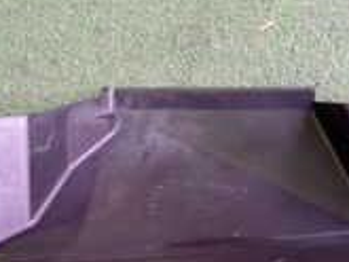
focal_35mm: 109
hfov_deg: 16.6
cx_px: 510
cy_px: 188
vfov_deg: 13.6
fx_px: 1100
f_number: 2.3
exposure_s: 1/30
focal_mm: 5.4
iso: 200
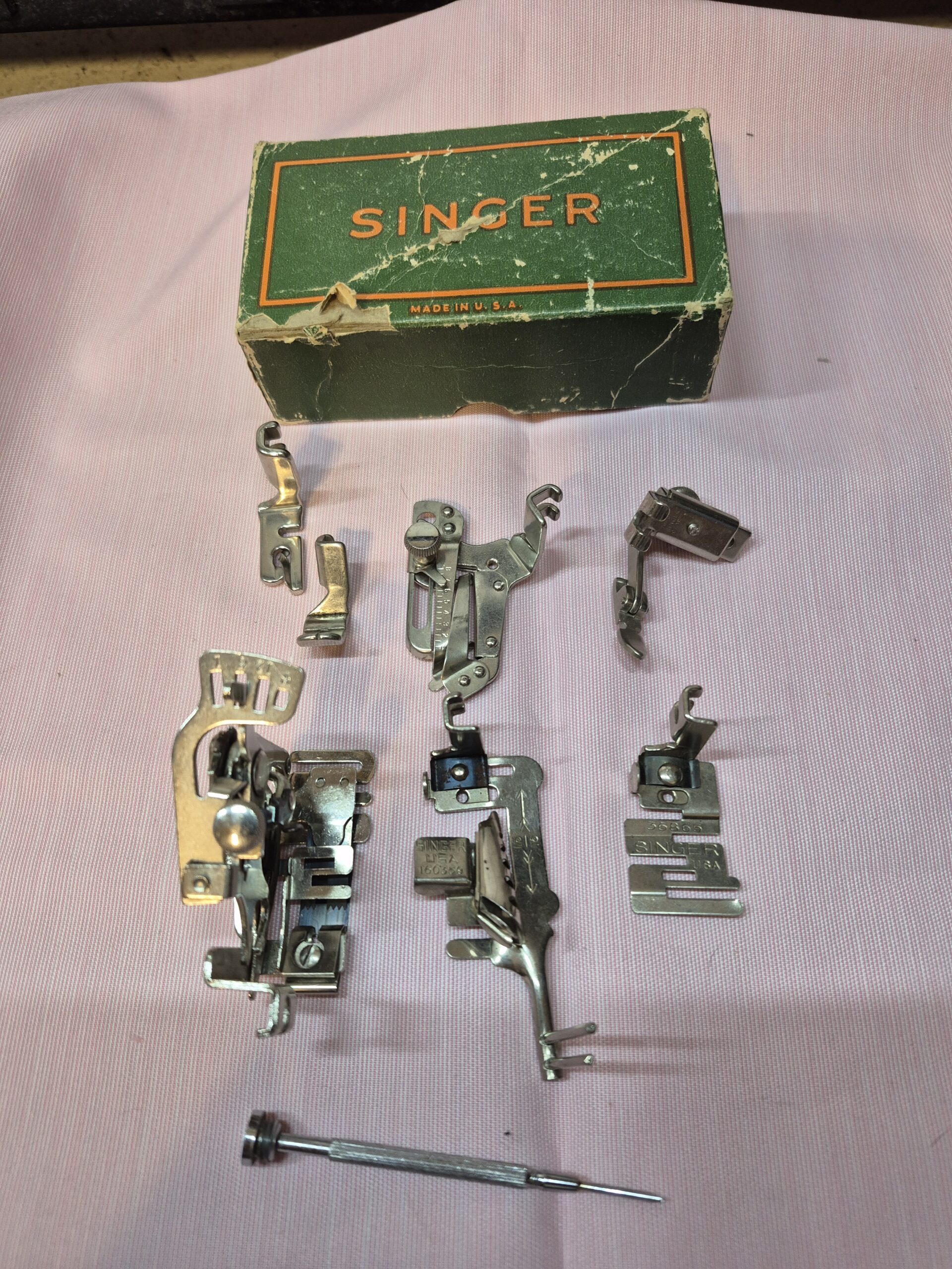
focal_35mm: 23
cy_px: 634
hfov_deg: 58.9
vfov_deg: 73.9
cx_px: 476
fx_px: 843
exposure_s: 1/120
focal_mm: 5.4
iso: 250
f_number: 1.8
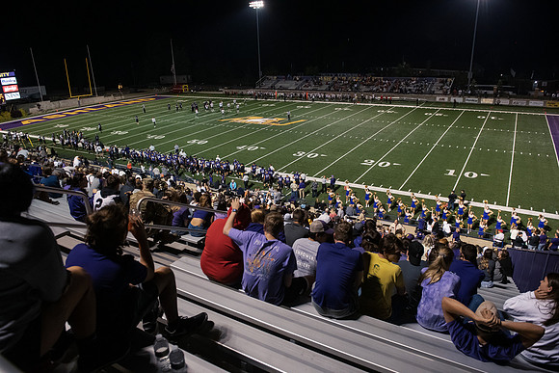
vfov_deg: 53.2
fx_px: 373
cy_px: 186
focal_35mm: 24
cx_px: 280
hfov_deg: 73.7
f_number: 4
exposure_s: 1/400
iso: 4000
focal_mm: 24
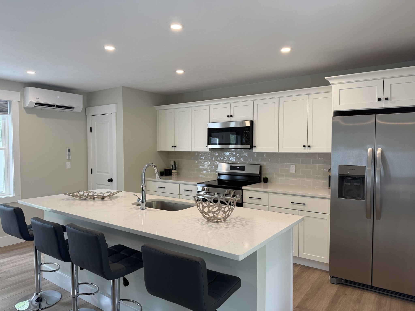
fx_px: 288
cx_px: 208
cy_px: 156
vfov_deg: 56.8
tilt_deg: -1.8
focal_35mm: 24
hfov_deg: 71.6
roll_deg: +0.5
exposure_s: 1/131
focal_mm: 6.76
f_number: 1.78
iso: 100
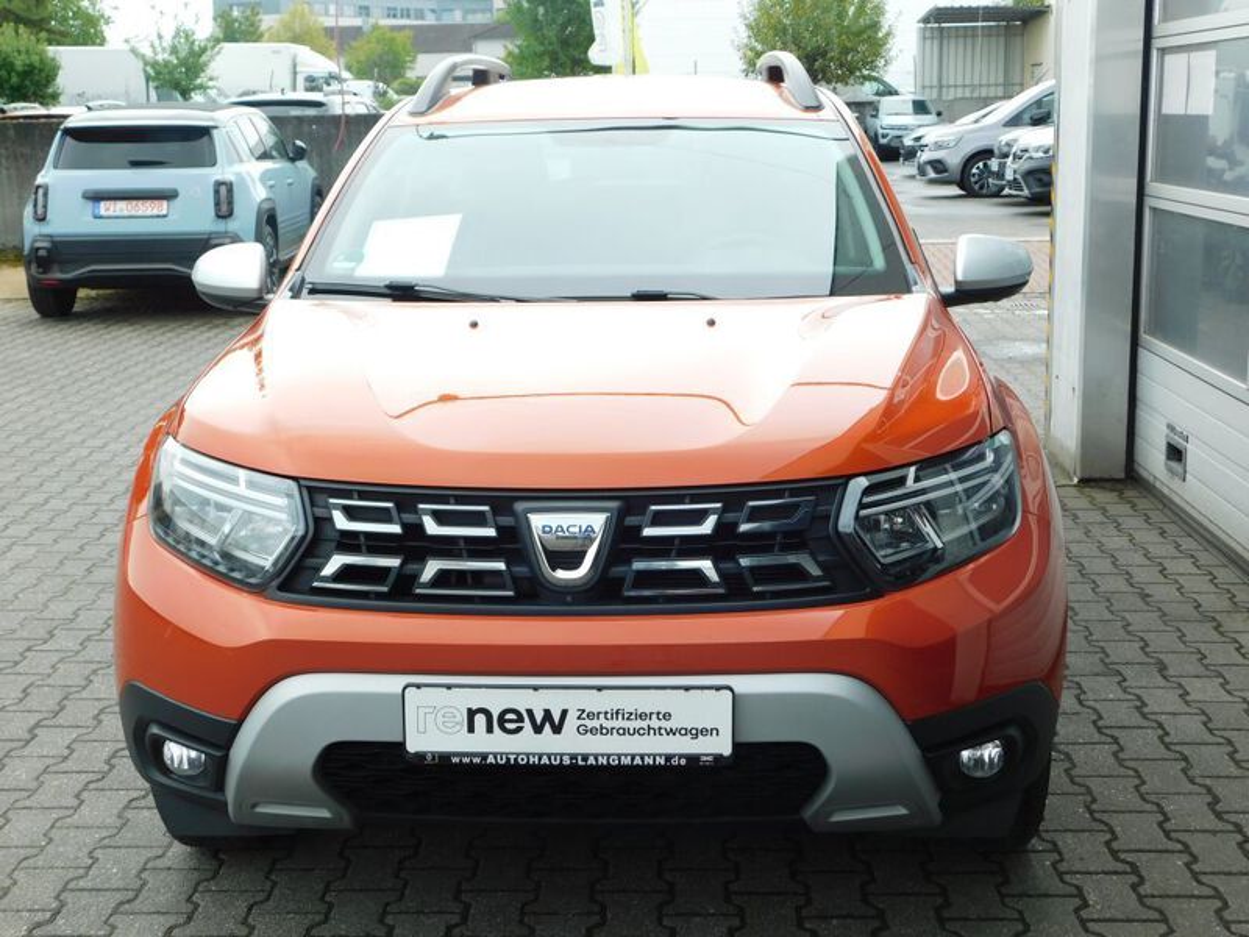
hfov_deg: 42.1
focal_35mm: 45
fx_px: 1624
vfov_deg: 32.2
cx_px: 624
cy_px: 468
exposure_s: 1/160
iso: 125
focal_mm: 8
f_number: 3.7
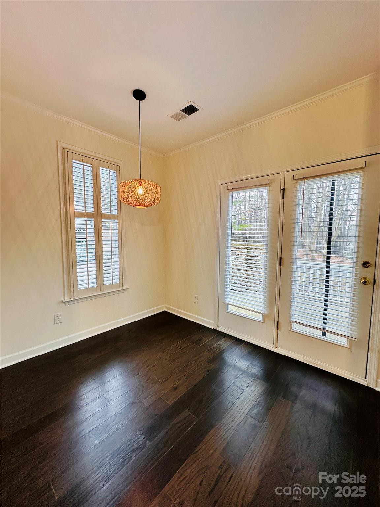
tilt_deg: -3.4
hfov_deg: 85.7
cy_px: 254
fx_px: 205
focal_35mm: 14
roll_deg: -1.0
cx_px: 190
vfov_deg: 102.1
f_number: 2.2
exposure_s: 1/120
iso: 160
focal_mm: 2.22
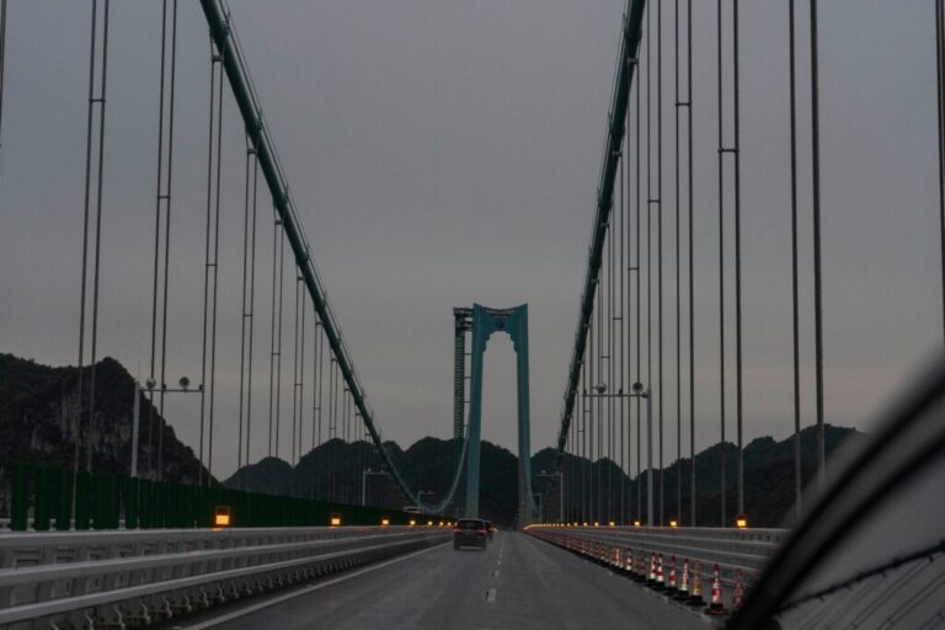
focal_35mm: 64
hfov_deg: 31.4
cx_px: 472
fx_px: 1680
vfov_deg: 21.2
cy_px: 315
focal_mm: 64
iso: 3200
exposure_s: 1/1250
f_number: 4
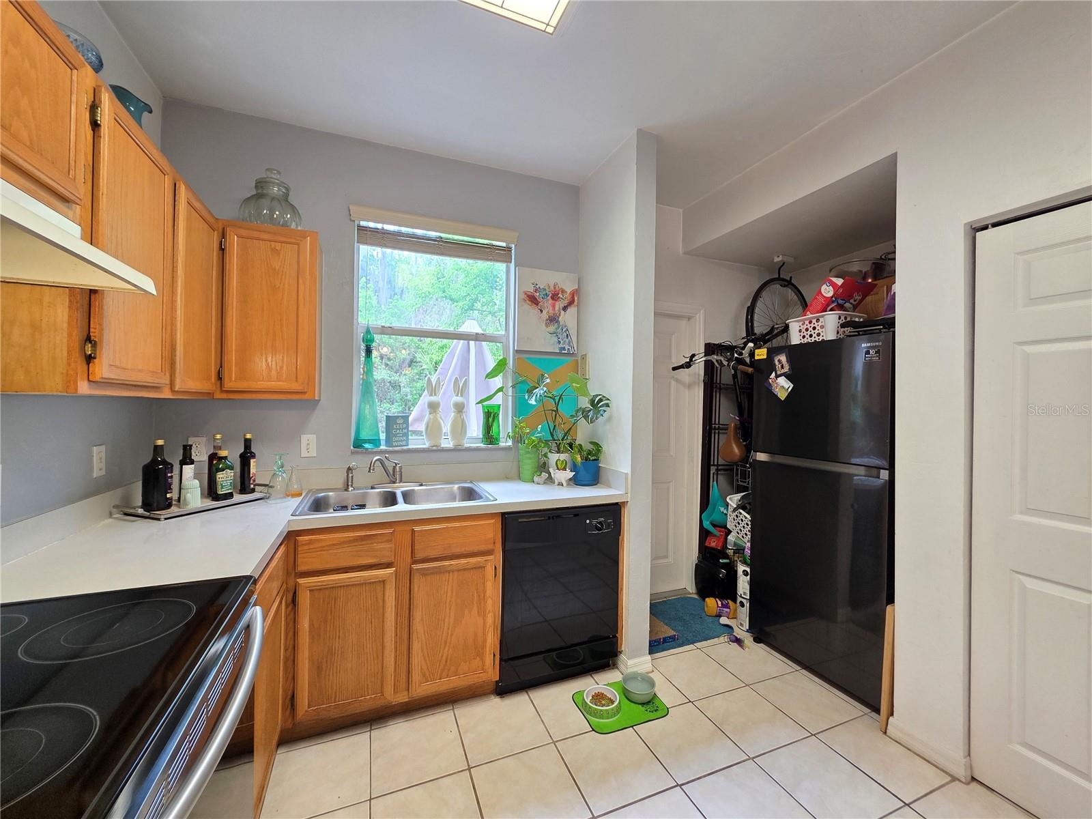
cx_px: 546
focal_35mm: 13
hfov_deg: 106.2
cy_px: 410
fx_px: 410
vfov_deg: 89.9
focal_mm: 2.2
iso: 80
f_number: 1.9
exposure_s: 1/30
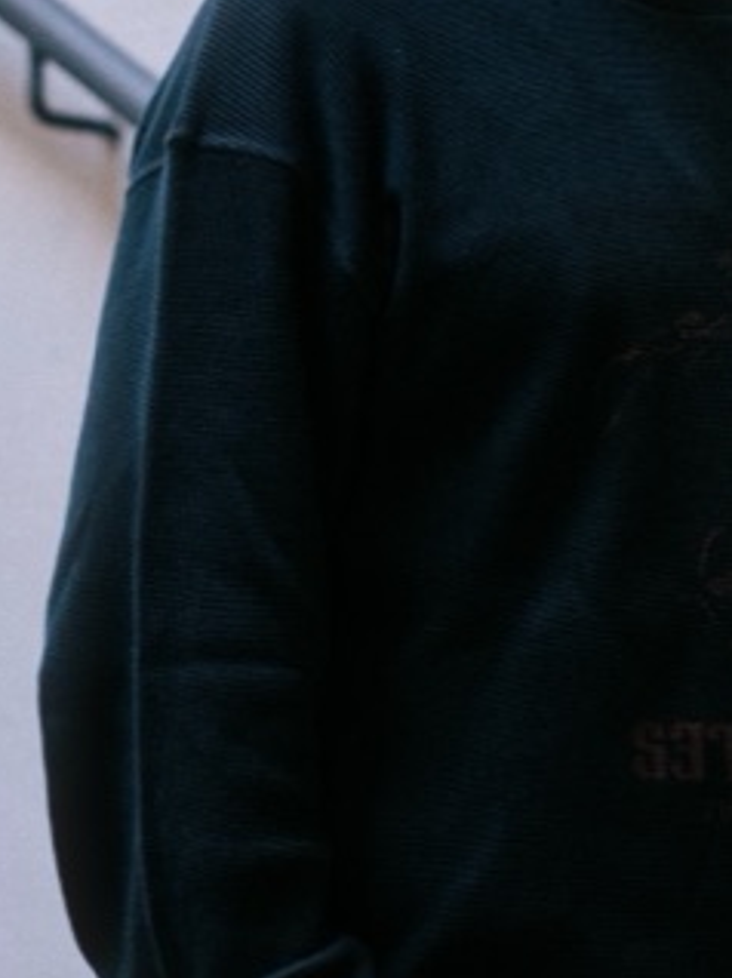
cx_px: 587
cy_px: 883
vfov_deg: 8.2
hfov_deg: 6.1
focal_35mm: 242
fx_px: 6832
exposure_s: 1/320
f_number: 2
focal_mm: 50
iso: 640
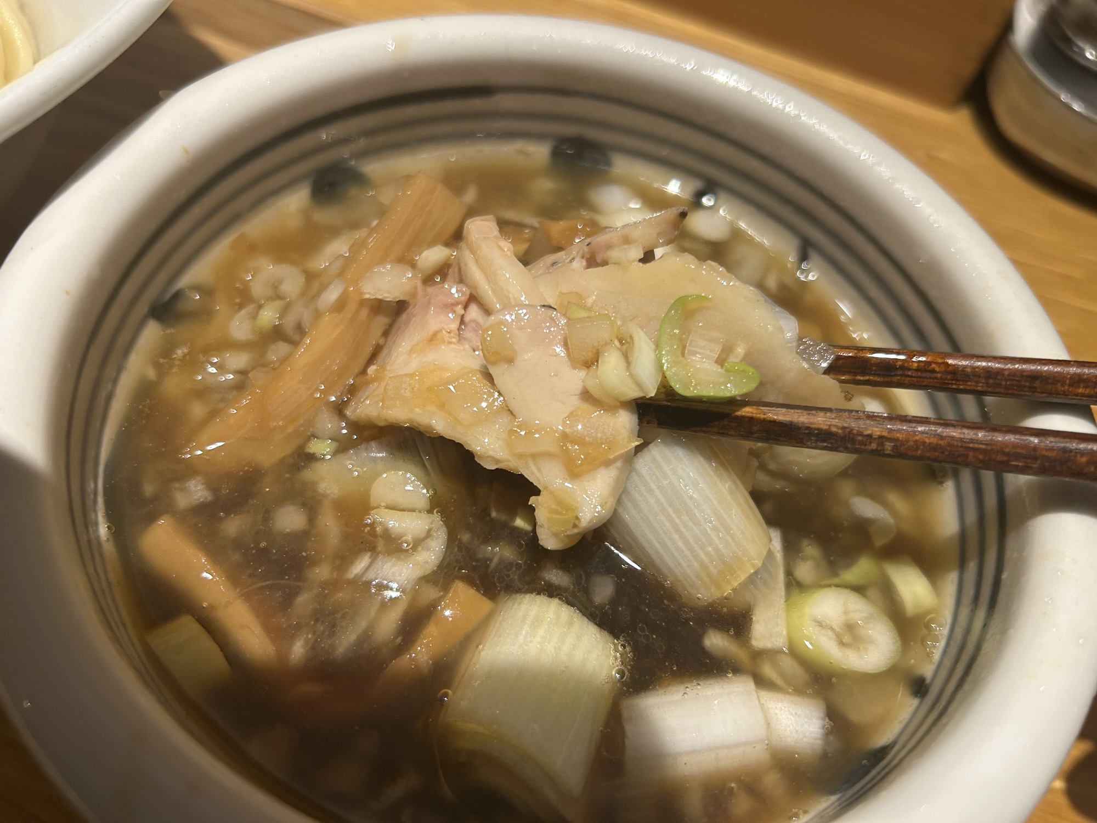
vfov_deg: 53.1
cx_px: 548
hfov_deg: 67.3
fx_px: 824
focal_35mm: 26
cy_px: 412
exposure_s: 1/100
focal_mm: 5.7
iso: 64
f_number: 1.5
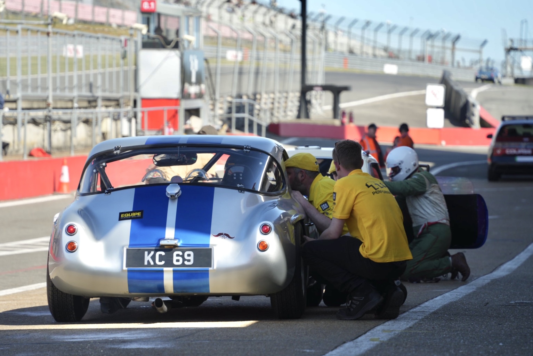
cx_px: 266
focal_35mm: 181
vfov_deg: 7.6
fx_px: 2681
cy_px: 178
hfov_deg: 11.4
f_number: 5.6
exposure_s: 1/640
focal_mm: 181
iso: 500
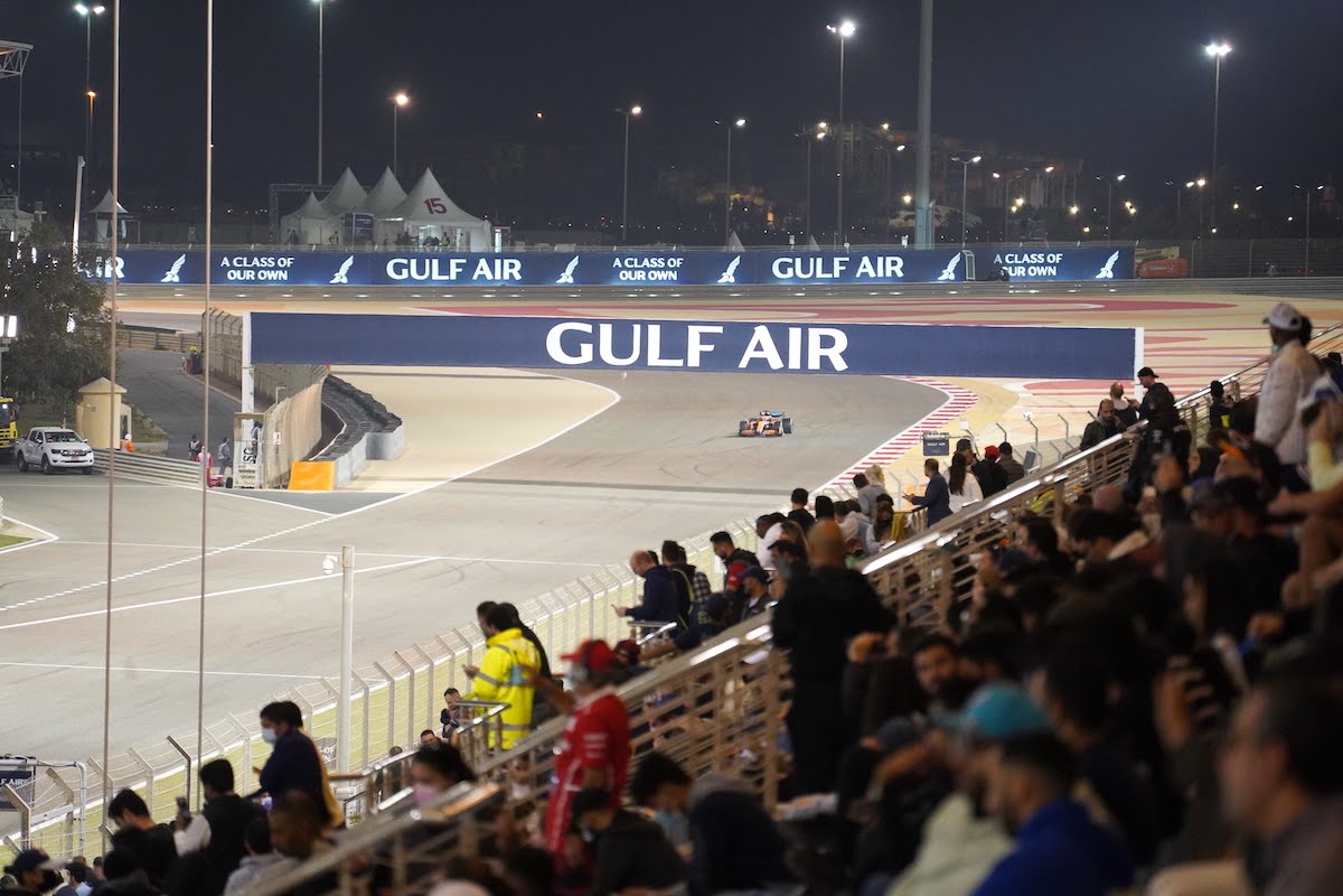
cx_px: 672
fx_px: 11191
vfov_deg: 4.6
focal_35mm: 300
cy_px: 448
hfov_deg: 6.9
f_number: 5.6
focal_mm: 300
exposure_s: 1/320
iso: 5000
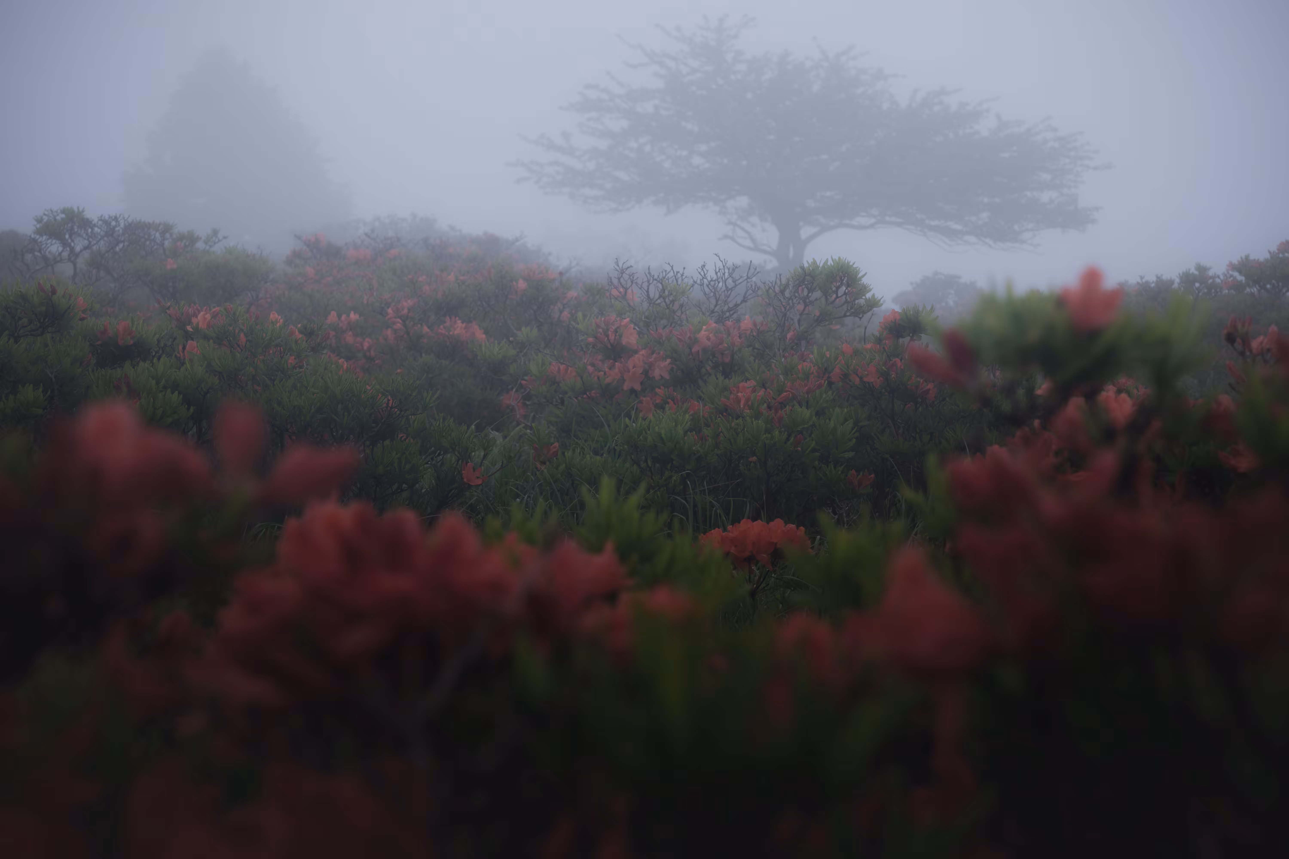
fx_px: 3509
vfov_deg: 14.0
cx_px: 644
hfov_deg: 20.8
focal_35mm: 98
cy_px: 430
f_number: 13
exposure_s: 1/125
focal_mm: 98
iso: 100
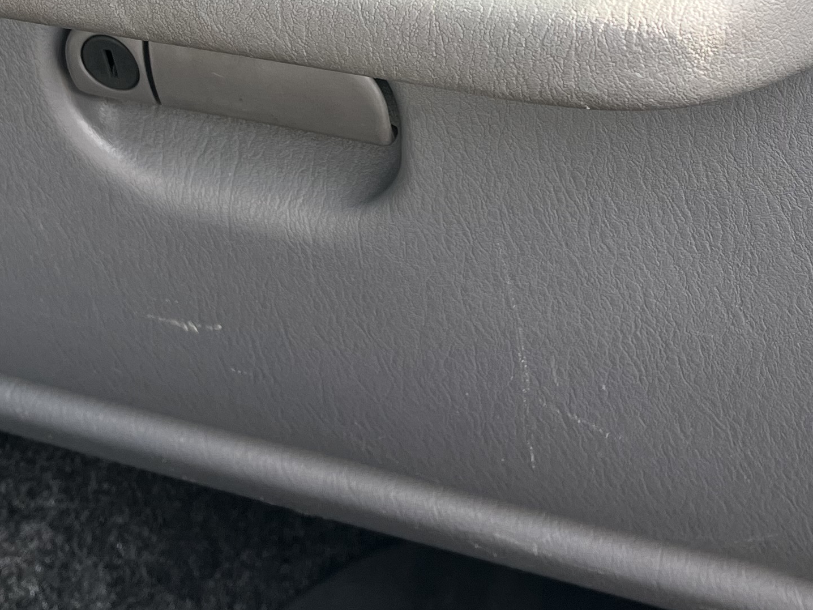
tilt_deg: -15.5
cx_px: 470
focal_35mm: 73
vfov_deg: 19.0
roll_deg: +2.8
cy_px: -135
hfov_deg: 26.6
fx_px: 1714
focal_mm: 5.1
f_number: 1.6
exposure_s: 1/121
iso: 40
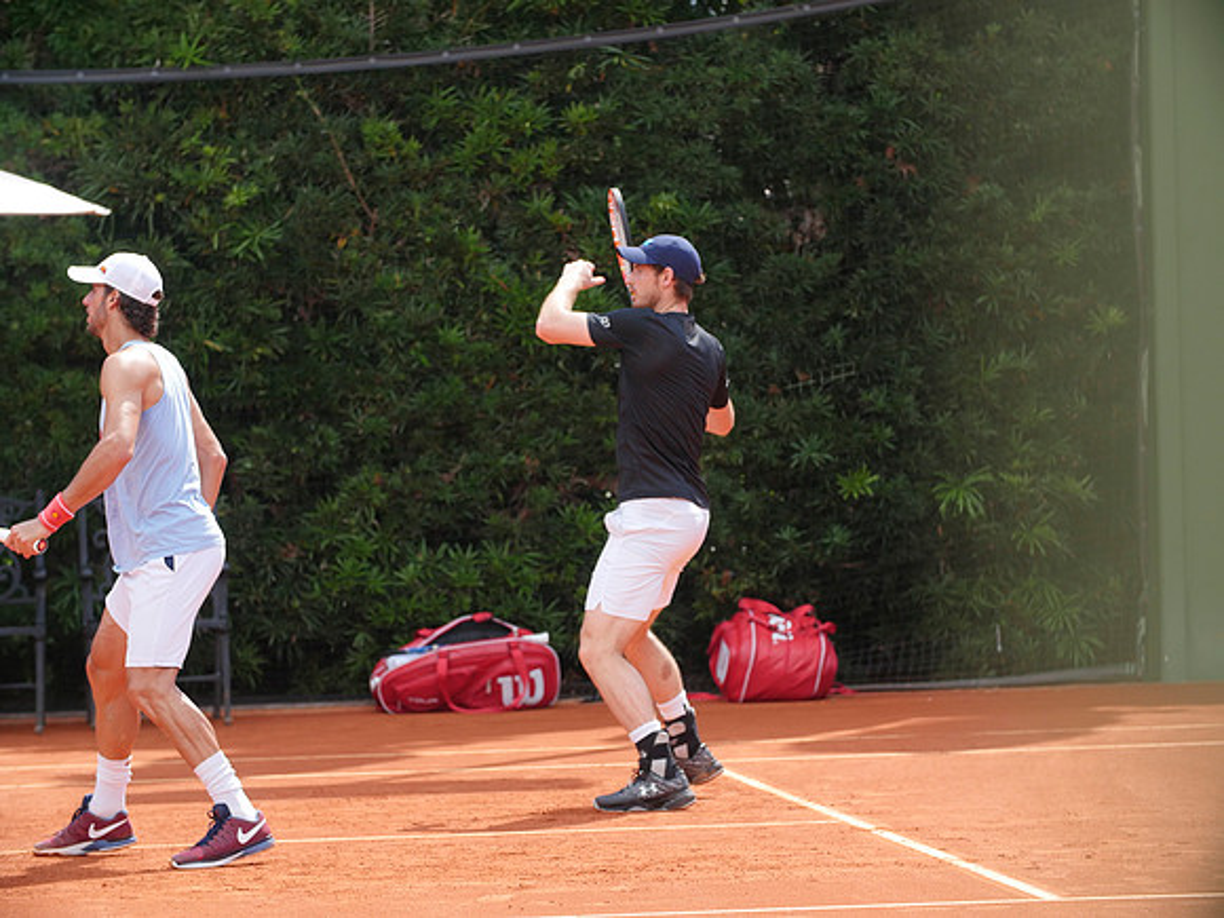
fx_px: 9052
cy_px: 459
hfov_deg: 7.7
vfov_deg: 5.8
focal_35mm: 256
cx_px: 612
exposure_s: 1/1600
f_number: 3.5
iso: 400
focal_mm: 128
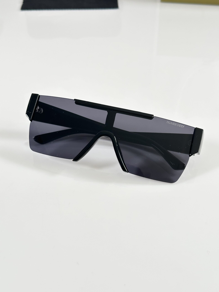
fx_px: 405
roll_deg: +1.2
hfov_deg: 30.3
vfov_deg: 39.7
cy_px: 146
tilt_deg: -40.3
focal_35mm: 48
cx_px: 110
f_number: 1.78
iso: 80
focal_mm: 6.86
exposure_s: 1/100
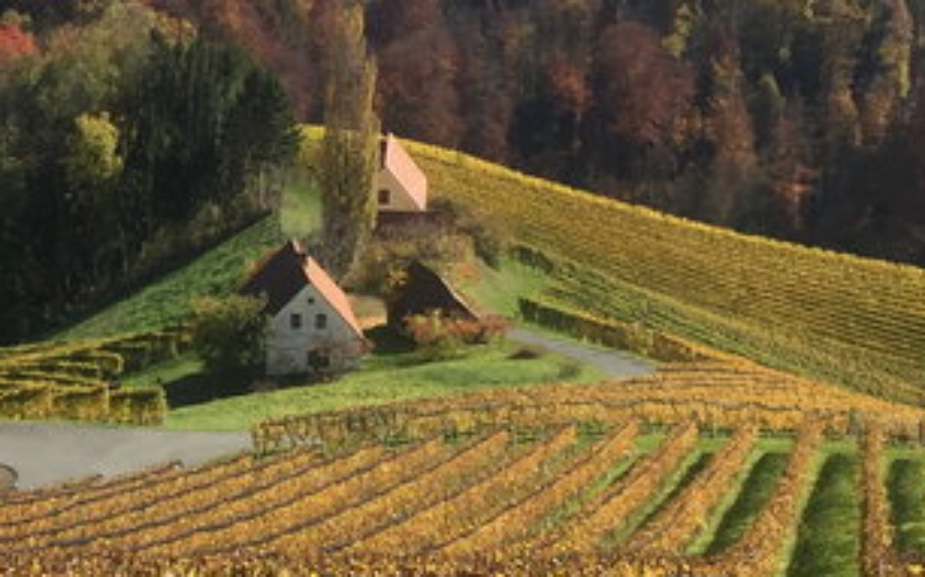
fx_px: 2596
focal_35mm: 103
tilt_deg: -14.2
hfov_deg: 19.6
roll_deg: +0.3
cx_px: -3
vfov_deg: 12.7
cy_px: 290
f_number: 2.2
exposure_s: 1/1068
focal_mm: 4.15
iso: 32
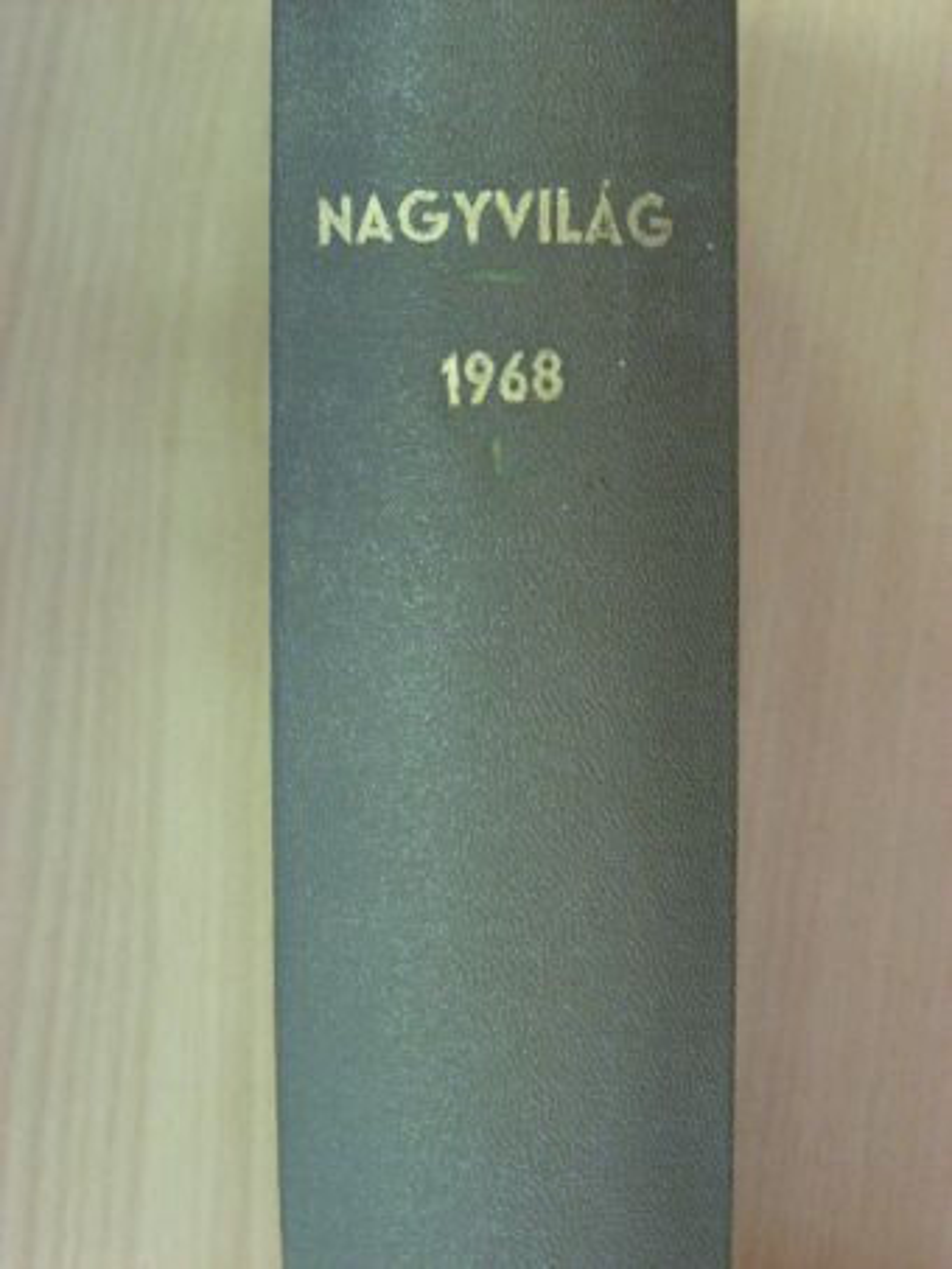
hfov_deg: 25.2
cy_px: 634
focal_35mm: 58
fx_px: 2126
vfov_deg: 33.2
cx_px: 476
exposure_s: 1/8
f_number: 3.5
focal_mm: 9.7
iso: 276
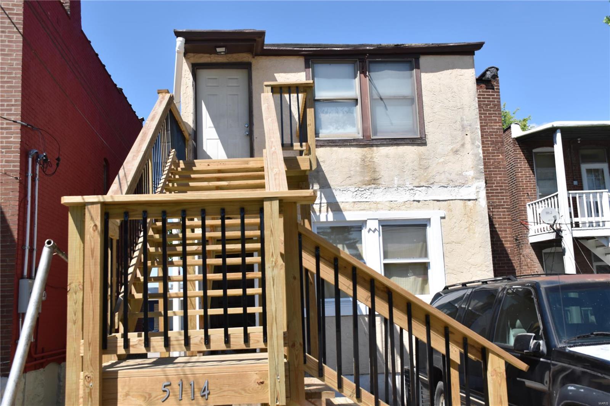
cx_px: 305
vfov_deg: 36.9
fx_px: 610
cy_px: 203
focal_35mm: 36
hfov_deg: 53.1
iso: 200
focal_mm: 24
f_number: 9
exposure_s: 1/400
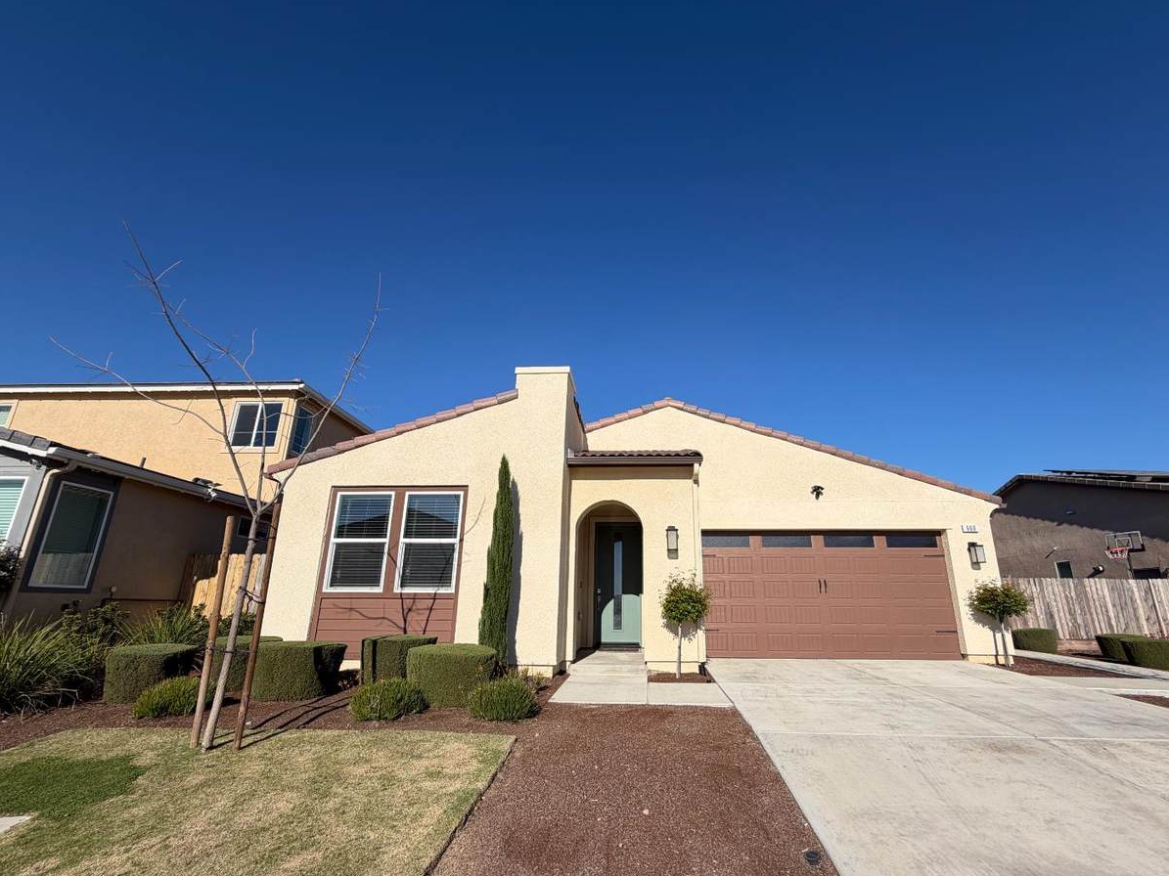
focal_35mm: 15
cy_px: 467
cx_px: 624
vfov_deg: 81.6
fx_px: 507
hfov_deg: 98.0
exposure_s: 1/1572
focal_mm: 2.22
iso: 20
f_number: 2.2
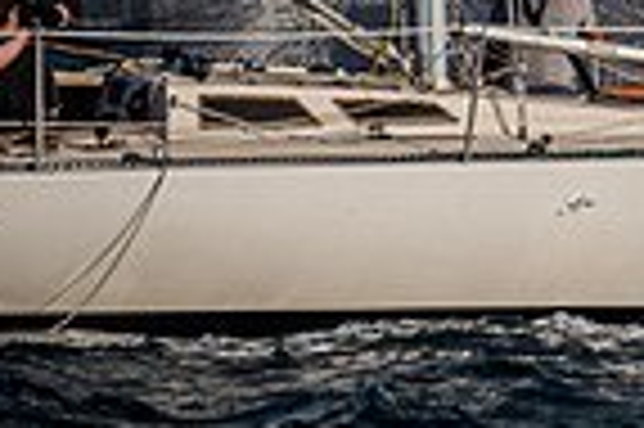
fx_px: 14366
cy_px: -326
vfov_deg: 1.7
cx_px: 1682
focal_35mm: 804
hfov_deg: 2.5
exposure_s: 1/2000
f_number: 6.3
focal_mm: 150
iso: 400
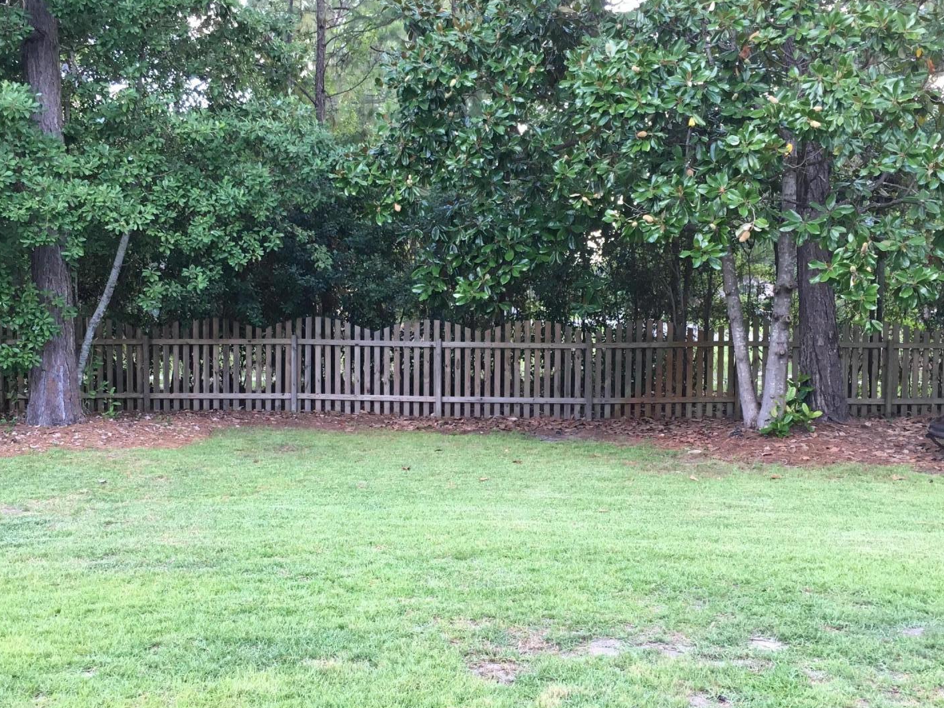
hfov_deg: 45.7
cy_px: 380
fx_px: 1118
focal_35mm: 41
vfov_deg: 35.1
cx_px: 439
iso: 25
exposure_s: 1/30
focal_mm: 4.15
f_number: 2.2
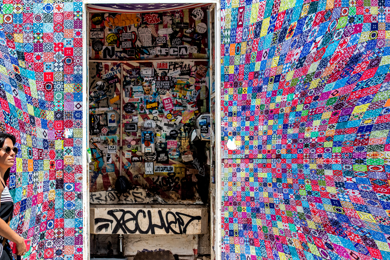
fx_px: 1267
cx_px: 103
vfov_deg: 11.7
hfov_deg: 17.4
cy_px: 162
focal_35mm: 117
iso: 320
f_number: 3.5
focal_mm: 70
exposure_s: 1/1600
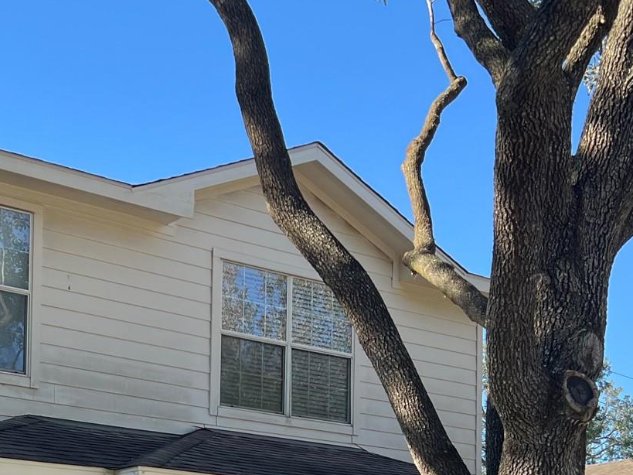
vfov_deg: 21.1
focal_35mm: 65
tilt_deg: +4.1
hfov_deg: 29.3
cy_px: 568
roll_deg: -2.1
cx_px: 153
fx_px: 1188
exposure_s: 1/840
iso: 50
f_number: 1.5
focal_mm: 5.7
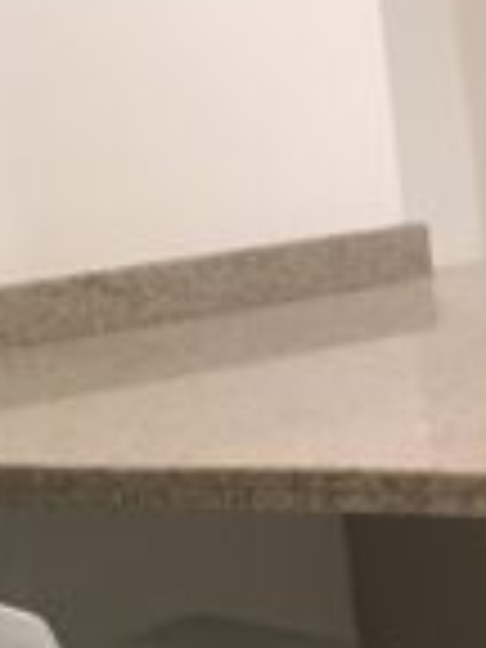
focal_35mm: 121
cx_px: 909
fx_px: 2265
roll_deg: +3.6
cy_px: 428
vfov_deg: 16.2
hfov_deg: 11.3
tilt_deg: -12.0
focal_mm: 4.15
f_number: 2.2
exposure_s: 1/30
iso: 125
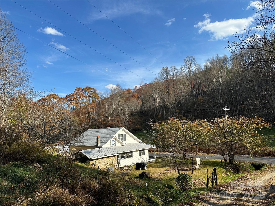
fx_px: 191
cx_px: 138
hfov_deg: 71.6
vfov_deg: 56.8
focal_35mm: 24
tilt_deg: +5.9
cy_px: 103
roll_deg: +1.3
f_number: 1.78
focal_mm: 6.86
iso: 80
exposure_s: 1/3155
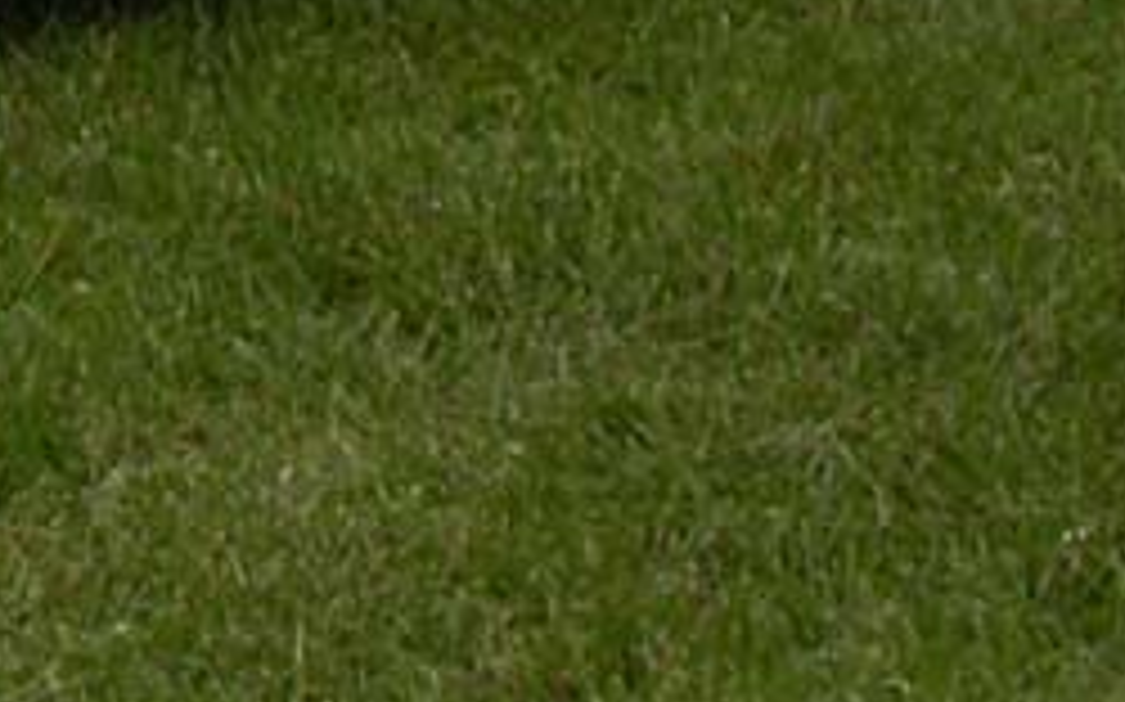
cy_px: -914
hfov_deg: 11.6
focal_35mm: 165
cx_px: -999
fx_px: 5057
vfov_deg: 7.5
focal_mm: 7.85
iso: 100
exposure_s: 1/353
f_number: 7.5
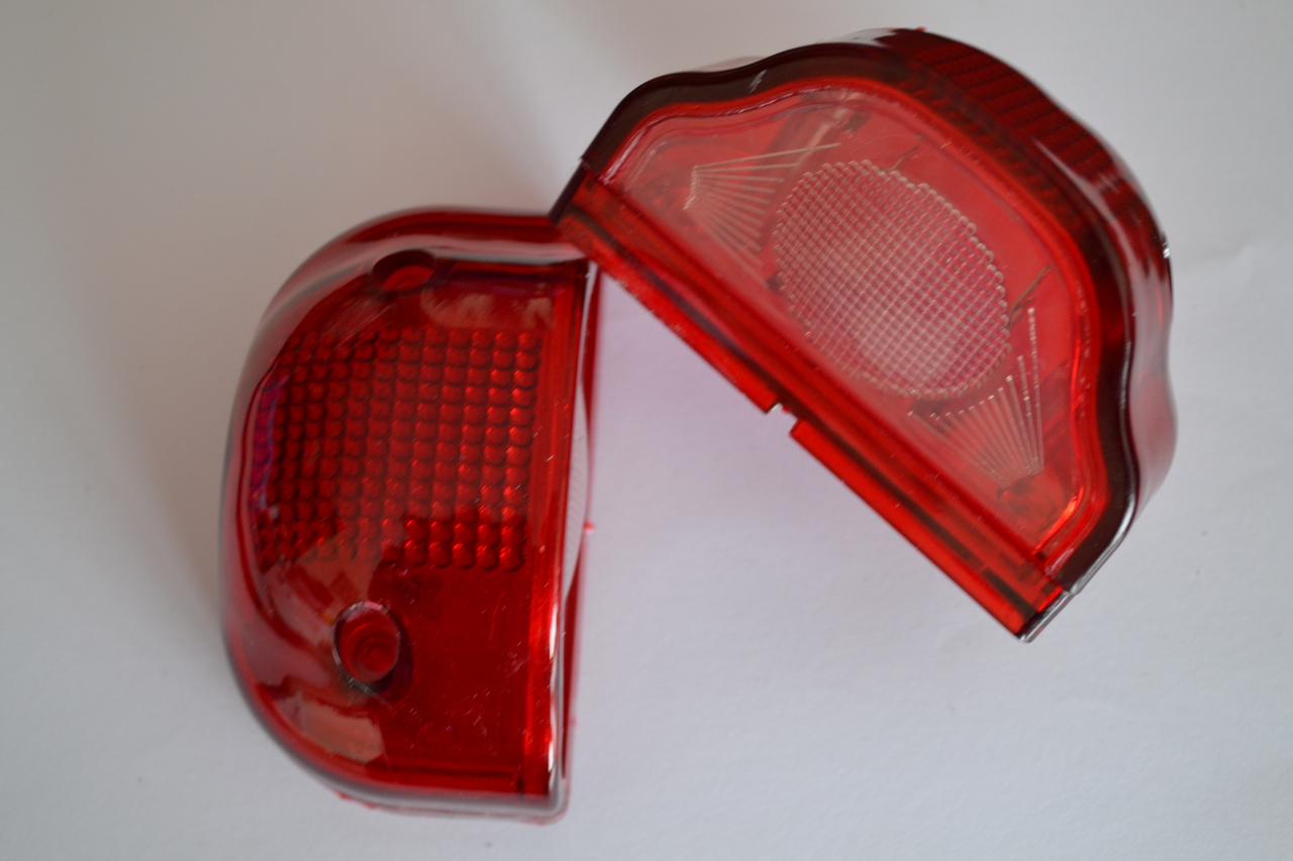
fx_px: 1939
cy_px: 430
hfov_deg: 36.9
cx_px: 646
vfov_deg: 25.1
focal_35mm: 54
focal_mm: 36
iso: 500
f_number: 5
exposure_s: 1/15
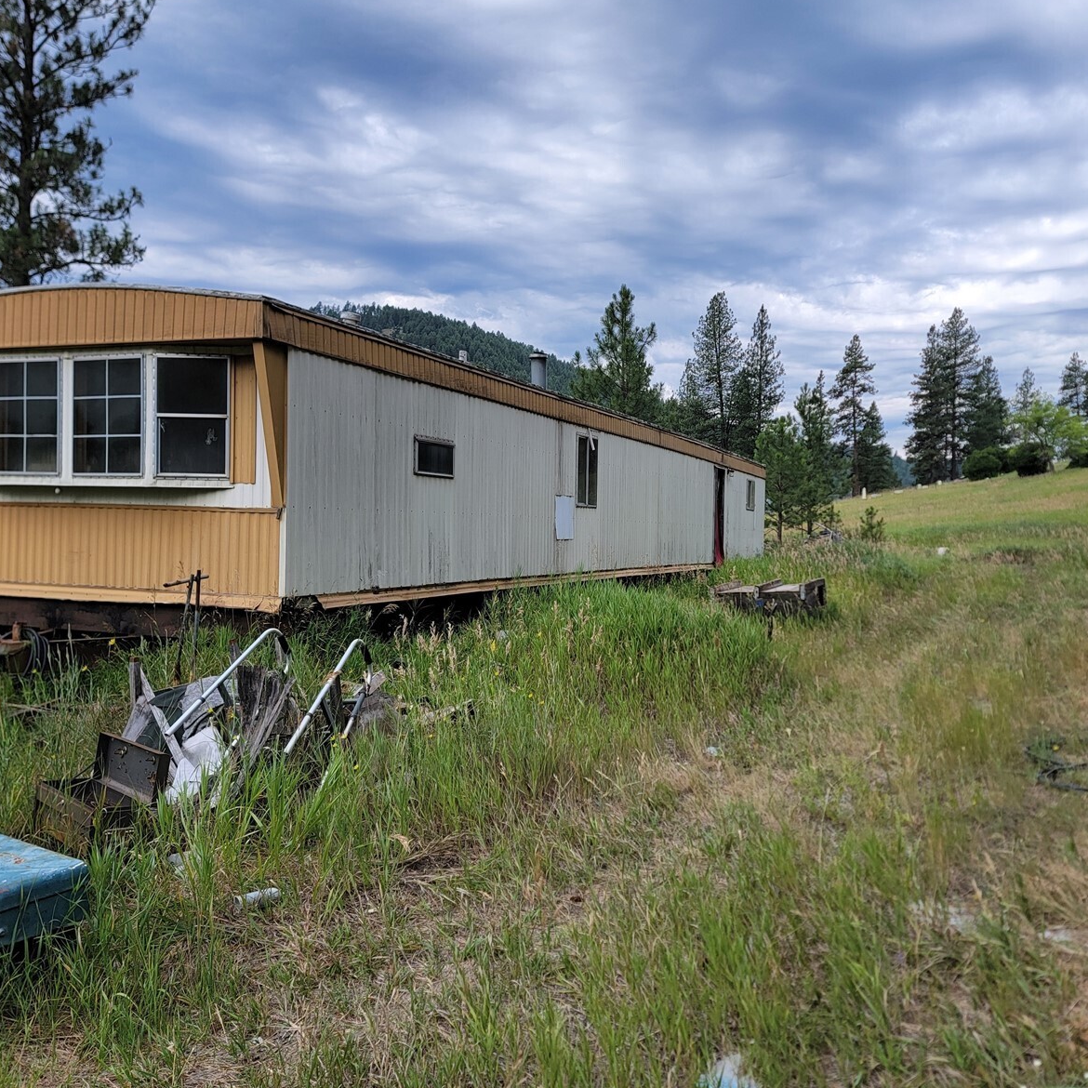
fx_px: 1031
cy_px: 531
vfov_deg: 55.6
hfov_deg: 55.5
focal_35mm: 29
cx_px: 604
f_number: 1.8
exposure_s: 1/410
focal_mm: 6.7
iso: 16
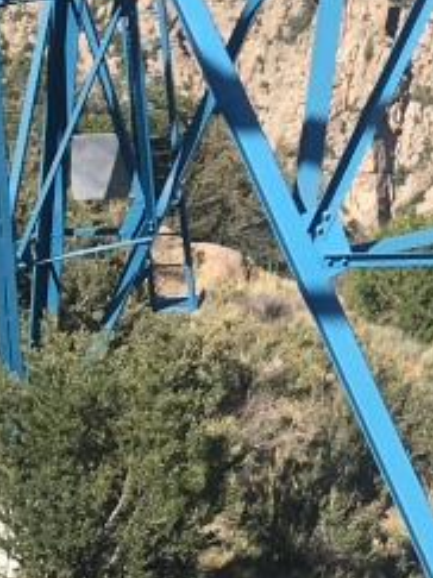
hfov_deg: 8.8
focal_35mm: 163
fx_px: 2721
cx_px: 754
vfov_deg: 11.4
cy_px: -384
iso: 25
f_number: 2.2
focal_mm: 4.15
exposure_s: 1/503
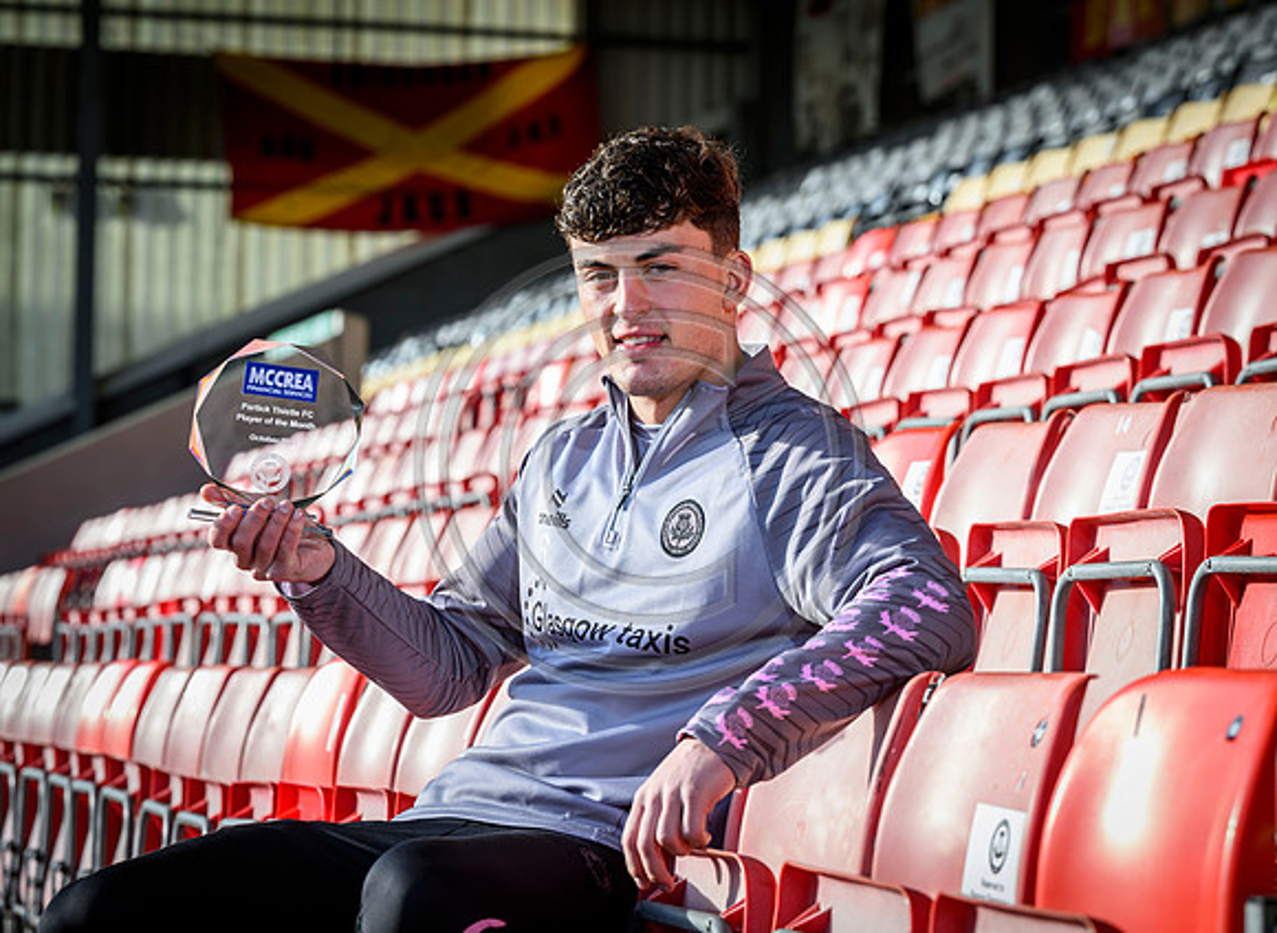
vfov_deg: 11.9
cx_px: 700
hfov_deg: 16.2
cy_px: 466
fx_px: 4473
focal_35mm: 122
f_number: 6.3
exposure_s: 1/250
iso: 200
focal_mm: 115
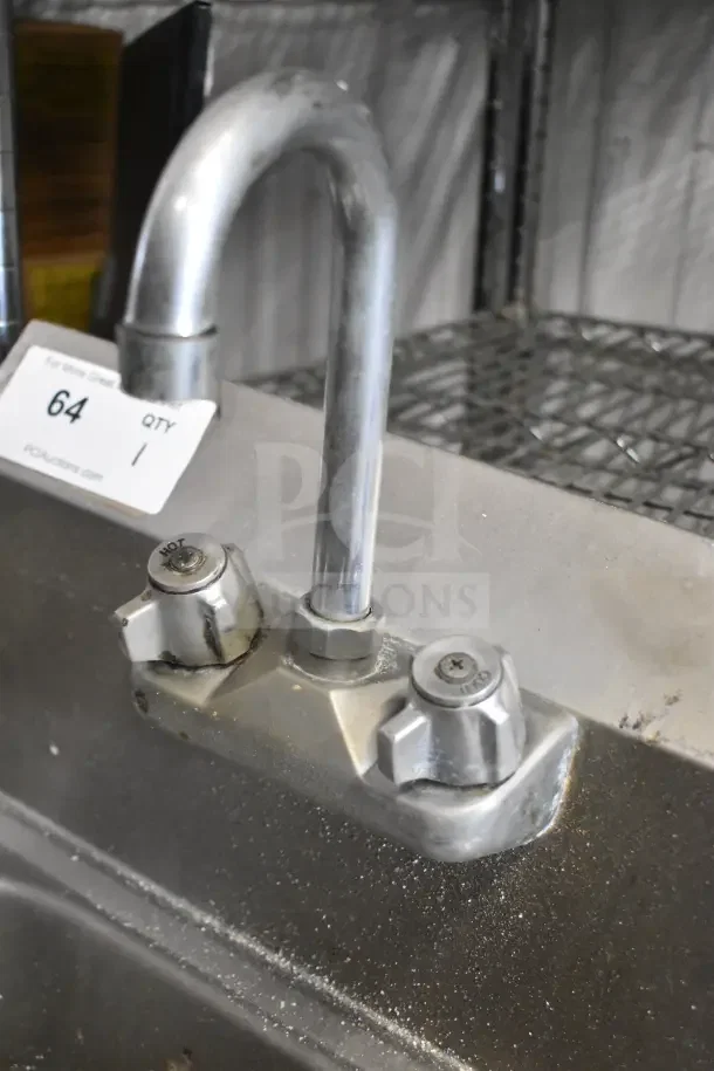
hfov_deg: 31.9
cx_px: 357
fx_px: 1249
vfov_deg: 46.4
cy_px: 536
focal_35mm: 42
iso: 6400
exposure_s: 1/80
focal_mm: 28
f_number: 4.2
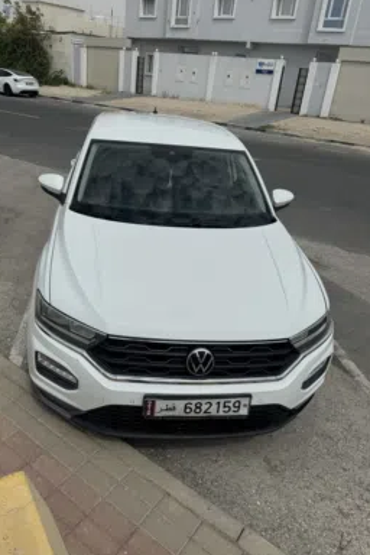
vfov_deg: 69.4
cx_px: 155
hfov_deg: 49.3
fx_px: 401
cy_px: 270
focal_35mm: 26
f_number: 1.78
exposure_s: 1/12346
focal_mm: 6.76
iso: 80
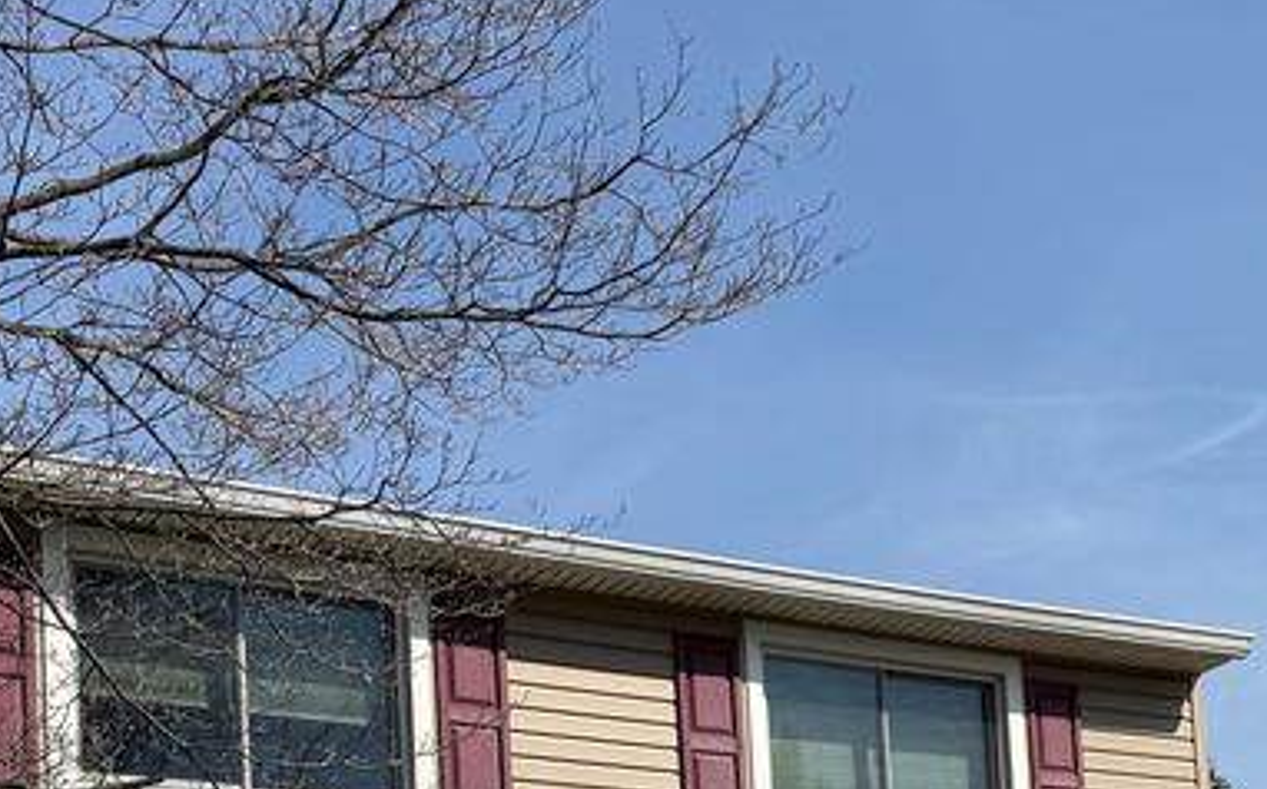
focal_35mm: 72
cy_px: 1111
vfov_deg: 16.7
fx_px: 2484
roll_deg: +3.6
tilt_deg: +6.7
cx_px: 945
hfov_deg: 28.2
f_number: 1.78
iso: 80
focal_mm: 6.76
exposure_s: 1/6173
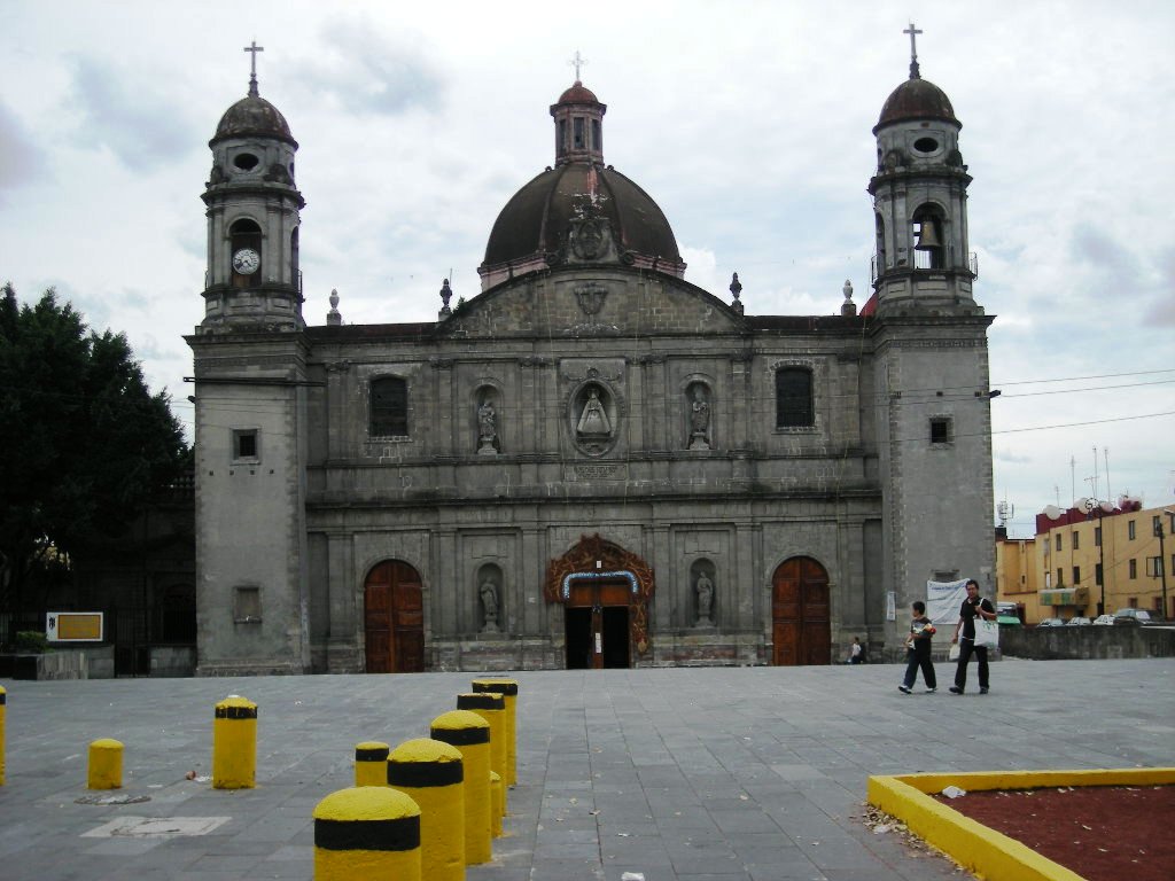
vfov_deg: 29.7
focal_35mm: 49
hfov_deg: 38.9
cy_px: 440
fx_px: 1663
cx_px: 588
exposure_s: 1/203
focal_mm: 7.9
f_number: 6.4
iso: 50
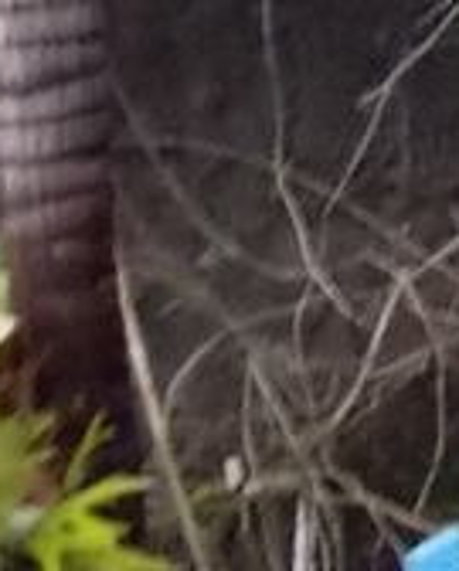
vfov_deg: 10.5
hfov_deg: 7.6
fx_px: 2845
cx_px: 1550
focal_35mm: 168
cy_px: -602
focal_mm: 4.1
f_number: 3.3
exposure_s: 1/25
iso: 400
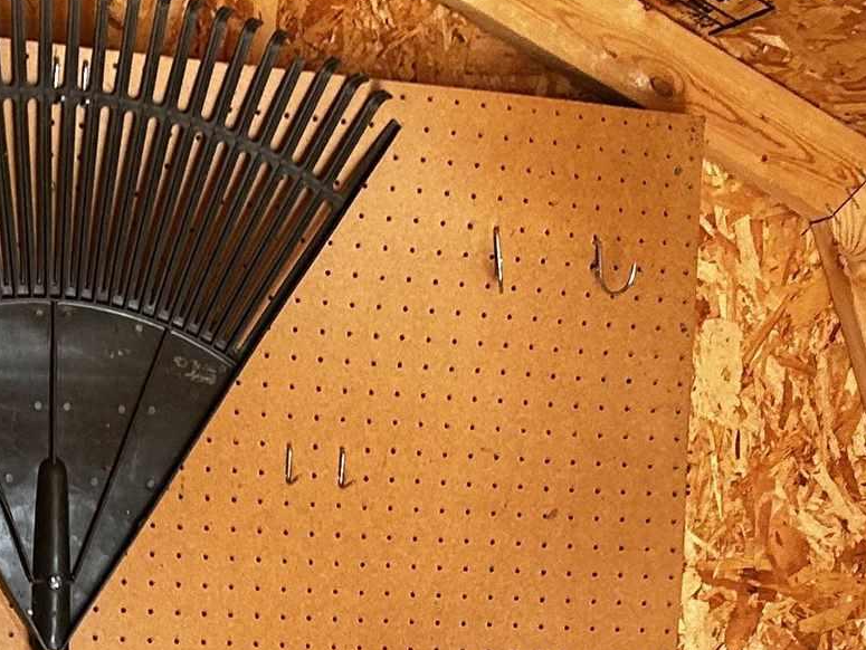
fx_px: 2578
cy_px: 966
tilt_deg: -6.6
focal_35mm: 103
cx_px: 297
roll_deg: -0.1
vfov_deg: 13.6
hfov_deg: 19.0
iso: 125
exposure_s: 1/121
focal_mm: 5.7
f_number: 1.5
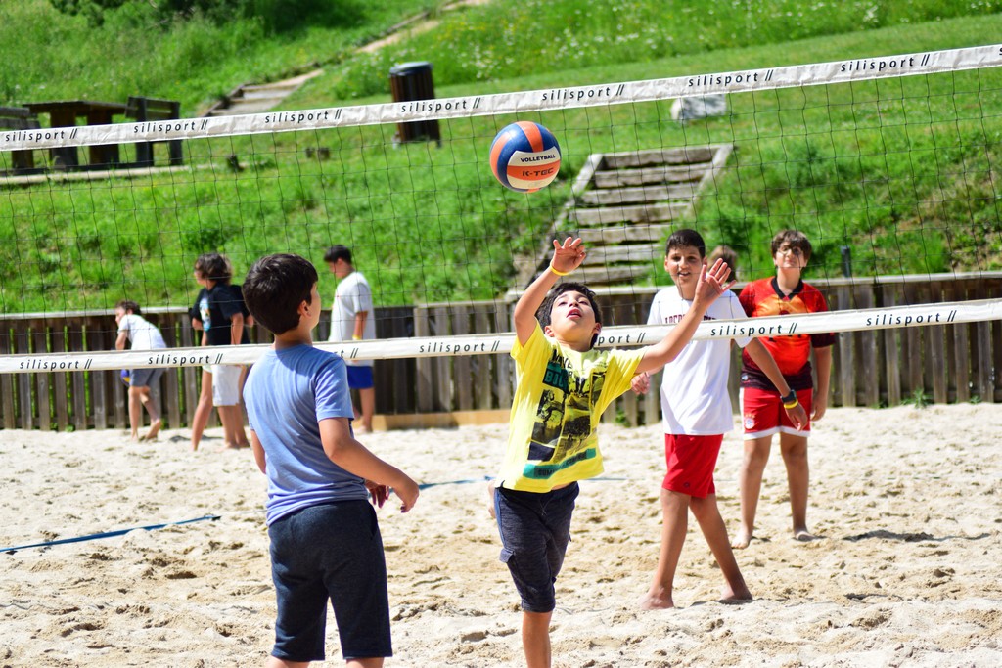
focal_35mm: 138
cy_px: 334
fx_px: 3841
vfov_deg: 9.9
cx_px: 501
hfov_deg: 14.9
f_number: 4
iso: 560
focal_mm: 92
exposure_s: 1/3200
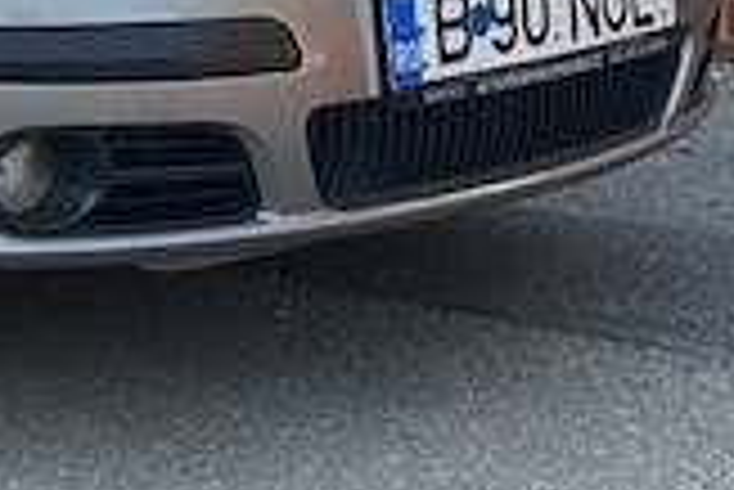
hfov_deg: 10.6
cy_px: -481
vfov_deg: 7.2
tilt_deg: -0.1
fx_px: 3755
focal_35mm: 184
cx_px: -500
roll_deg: +1.3
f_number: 1.78
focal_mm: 6.76
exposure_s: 1/481
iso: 64
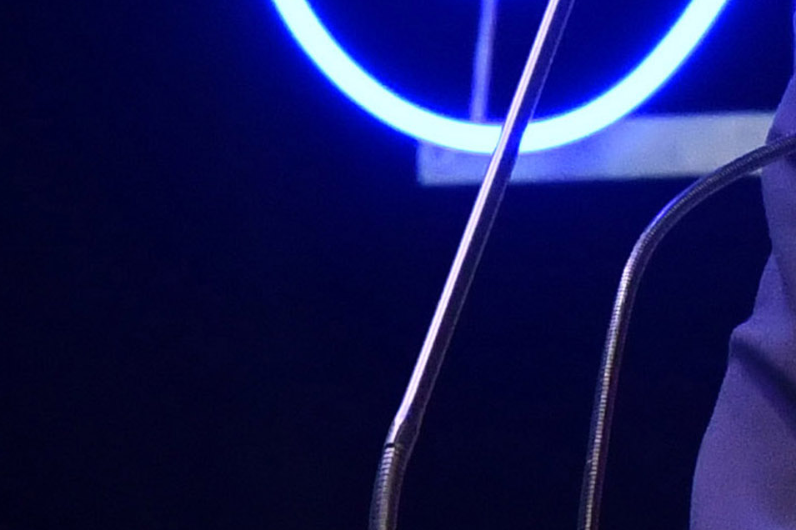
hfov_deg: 2.9
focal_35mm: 700
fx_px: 15472
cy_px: -255
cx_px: 1129
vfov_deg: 2.0
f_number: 6.3
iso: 1600
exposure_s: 1/125
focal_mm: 80
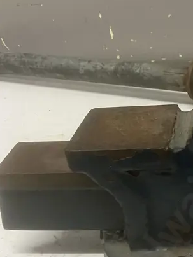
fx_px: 528
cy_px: 162
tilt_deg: -26.9
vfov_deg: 27.3
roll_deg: +3.1
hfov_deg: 19.6
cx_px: 226
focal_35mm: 71
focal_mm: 3.99
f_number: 1.8
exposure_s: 1/50
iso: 80
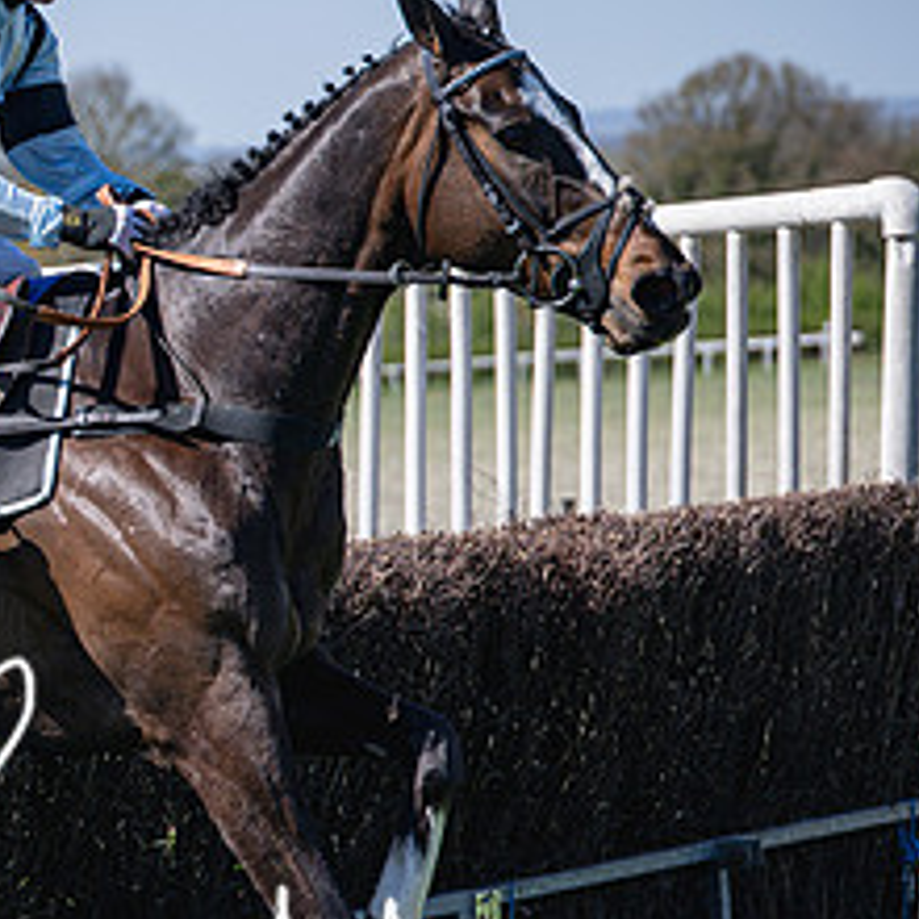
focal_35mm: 220
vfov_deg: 8.0
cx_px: -33
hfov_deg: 7.9
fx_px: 6608
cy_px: 584
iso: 72
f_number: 2.8
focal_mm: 70
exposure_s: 1/2000
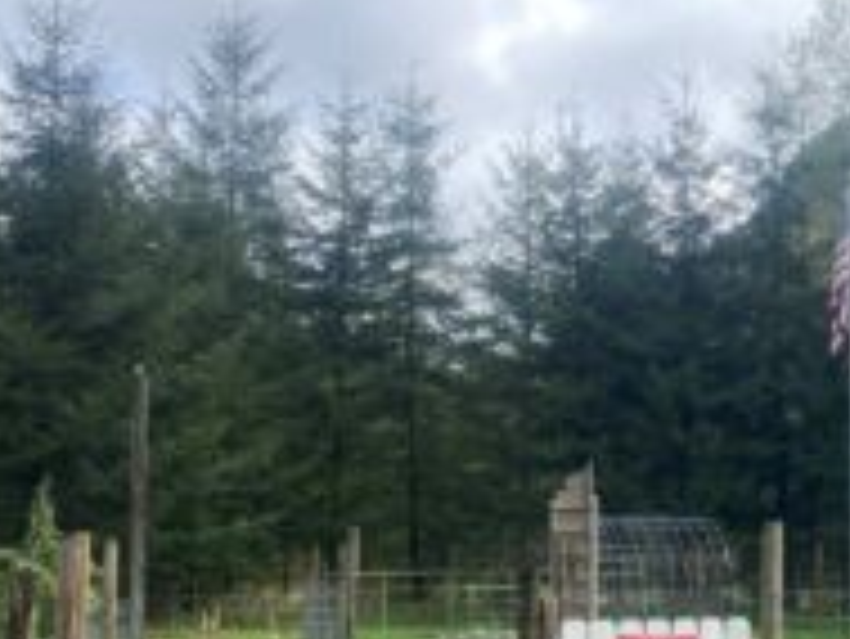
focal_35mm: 55
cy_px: 482
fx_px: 1351
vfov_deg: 26.2
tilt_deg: +3.1
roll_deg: -0.1
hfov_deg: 32.9
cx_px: 787
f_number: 1.8
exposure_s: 1/793
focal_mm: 4.25
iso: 32
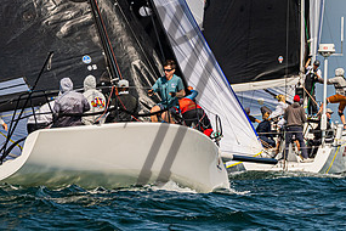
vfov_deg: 2.8
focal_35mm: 489
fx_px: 4699
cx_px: 137
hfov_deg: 4.2
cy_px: 88
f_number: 8
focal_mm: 185
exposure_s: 1/2500
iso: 500
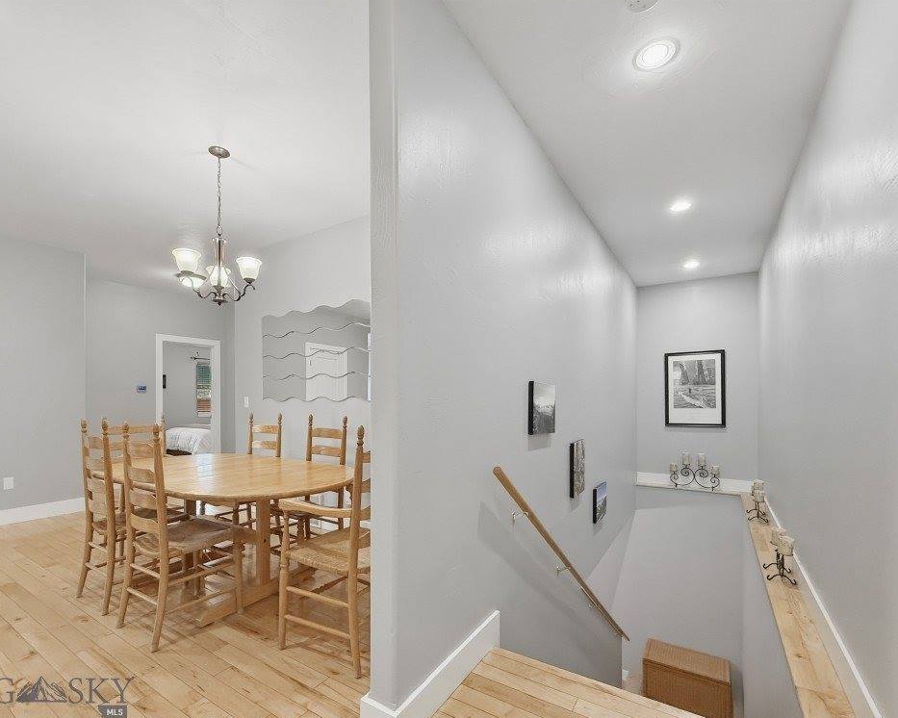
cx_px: 439
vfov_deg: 84.0
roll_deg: -0.4
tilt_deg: +5.1
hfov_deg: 96.8
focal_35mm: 15
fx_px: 399
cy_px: 363
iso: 640
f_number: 2.2
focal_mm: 2.2
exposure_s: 1/120
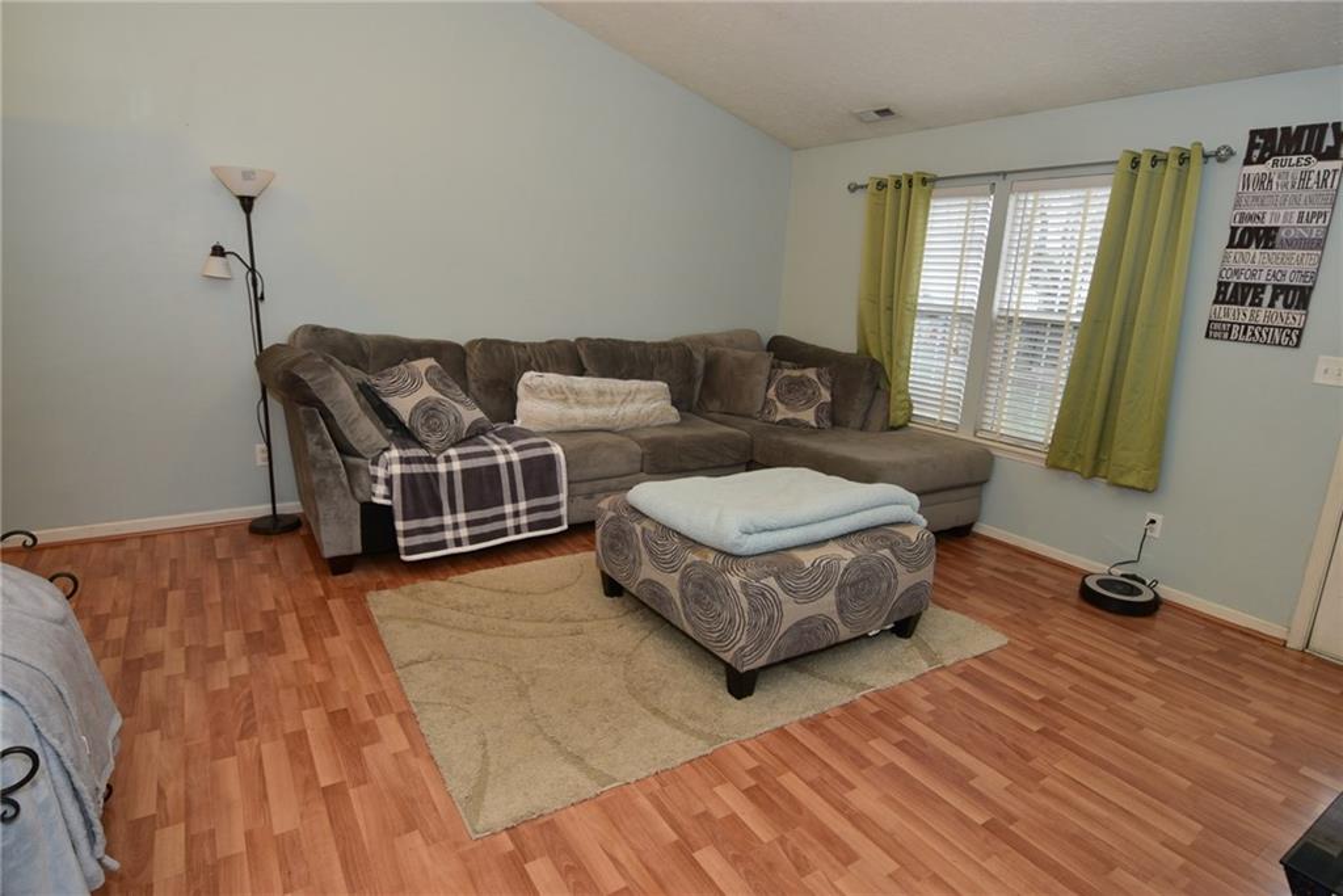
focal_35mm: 18
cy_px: 448
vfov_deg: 67.4
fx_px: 672
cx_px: 672
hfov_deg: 90.0
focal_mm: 12
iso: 200
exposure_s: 1/25
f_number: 5.6
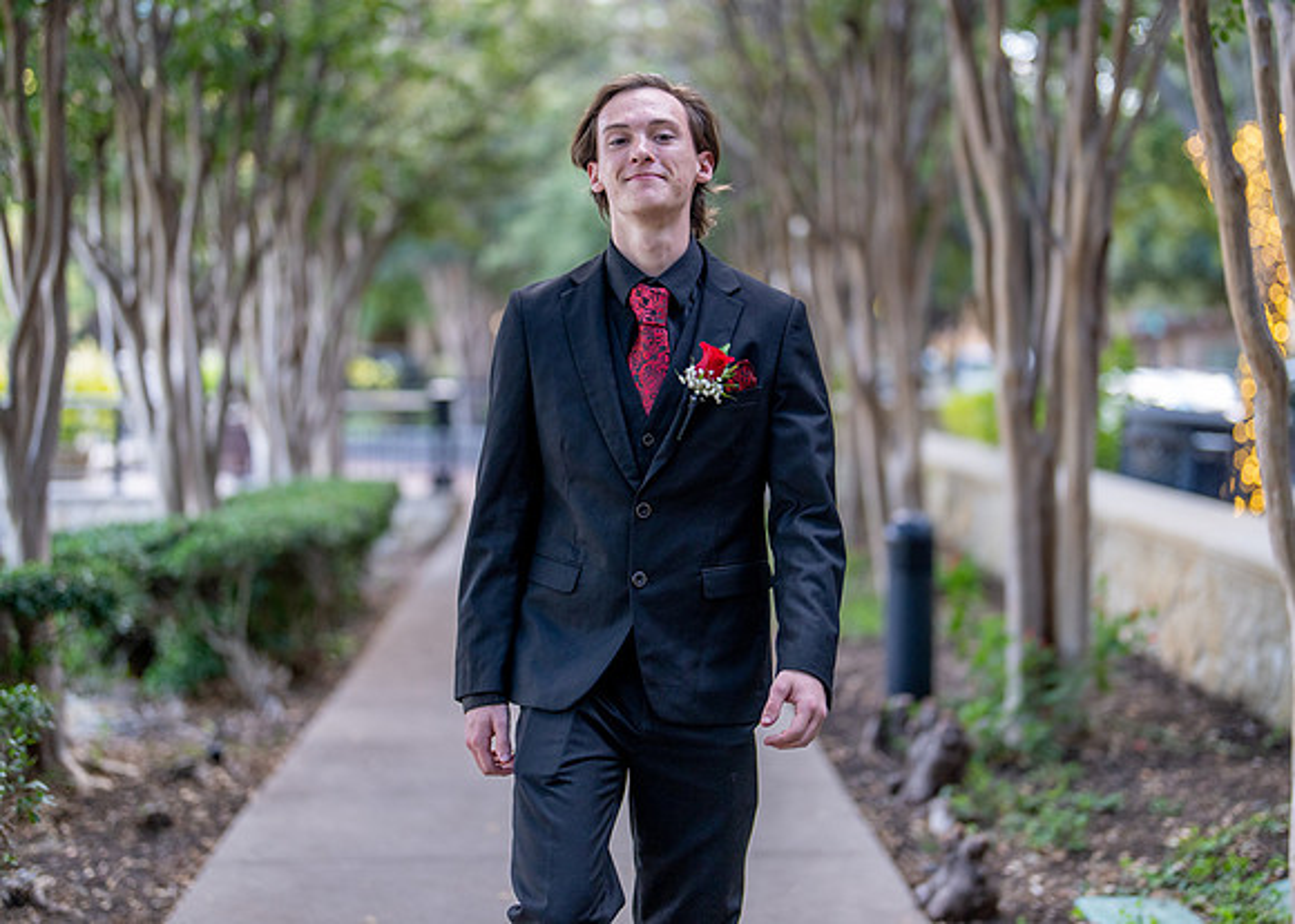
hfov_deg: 33.1
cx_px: 676
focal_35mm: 59
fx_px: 2182
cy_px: 401
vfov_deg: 23.9
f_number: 1.2
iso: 400
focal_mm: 50
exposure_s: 1/1000
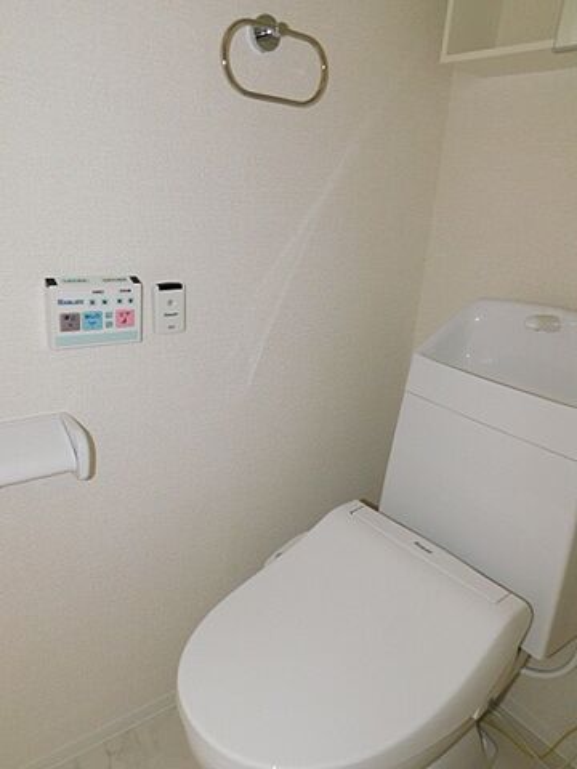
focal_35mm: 25
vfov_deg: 69.4
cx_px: 288
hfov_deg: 54.9
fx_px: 556
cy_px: 384
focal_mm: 4.5
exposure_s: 1/30
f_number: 3.1
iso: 200
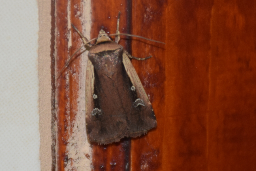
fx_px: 1586
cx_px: 130
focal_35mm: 223
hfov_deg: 9.2
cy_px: 89
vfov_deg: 6.2
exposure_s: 1/60
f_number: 5.6
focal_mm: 140
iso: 320
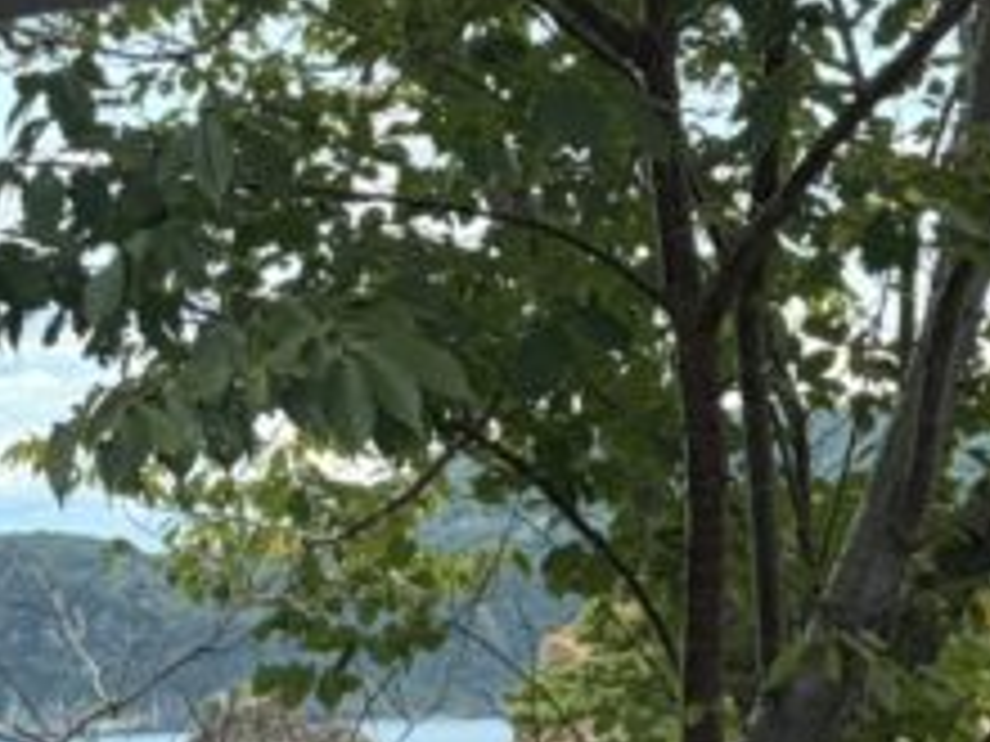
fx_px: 3461
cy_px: 1345
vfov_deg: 11.4
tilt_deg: -10.2
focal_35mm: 121
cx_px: 594
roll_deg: +3.1
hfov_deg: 16.3
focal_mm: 5.96
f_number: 1.6
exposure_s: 1/219
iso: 100
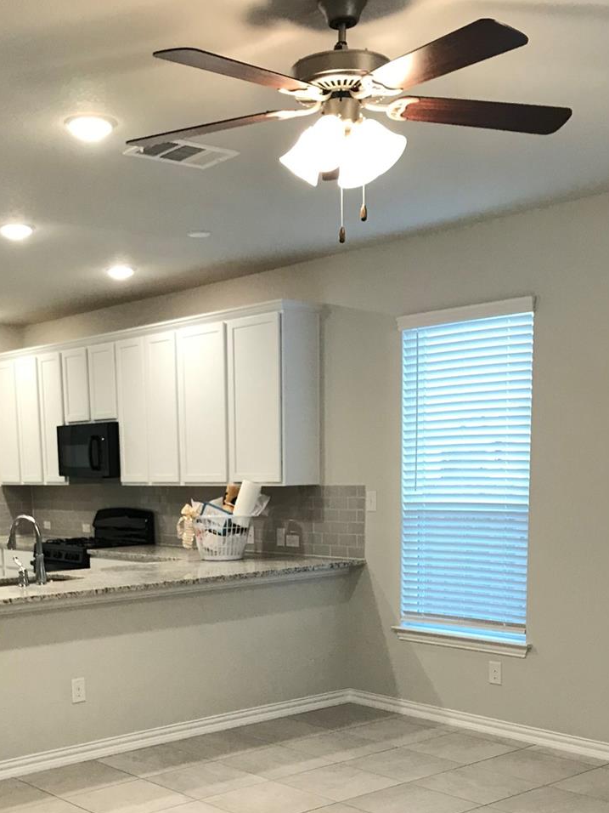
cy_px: 625
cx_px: 213
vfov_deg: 40.7
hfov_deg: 32.0
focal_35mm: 45
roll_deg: +1.0
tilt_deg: -8.7
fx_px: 1056
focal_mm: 3.99
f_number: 1.8
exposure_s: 1/24
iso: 40
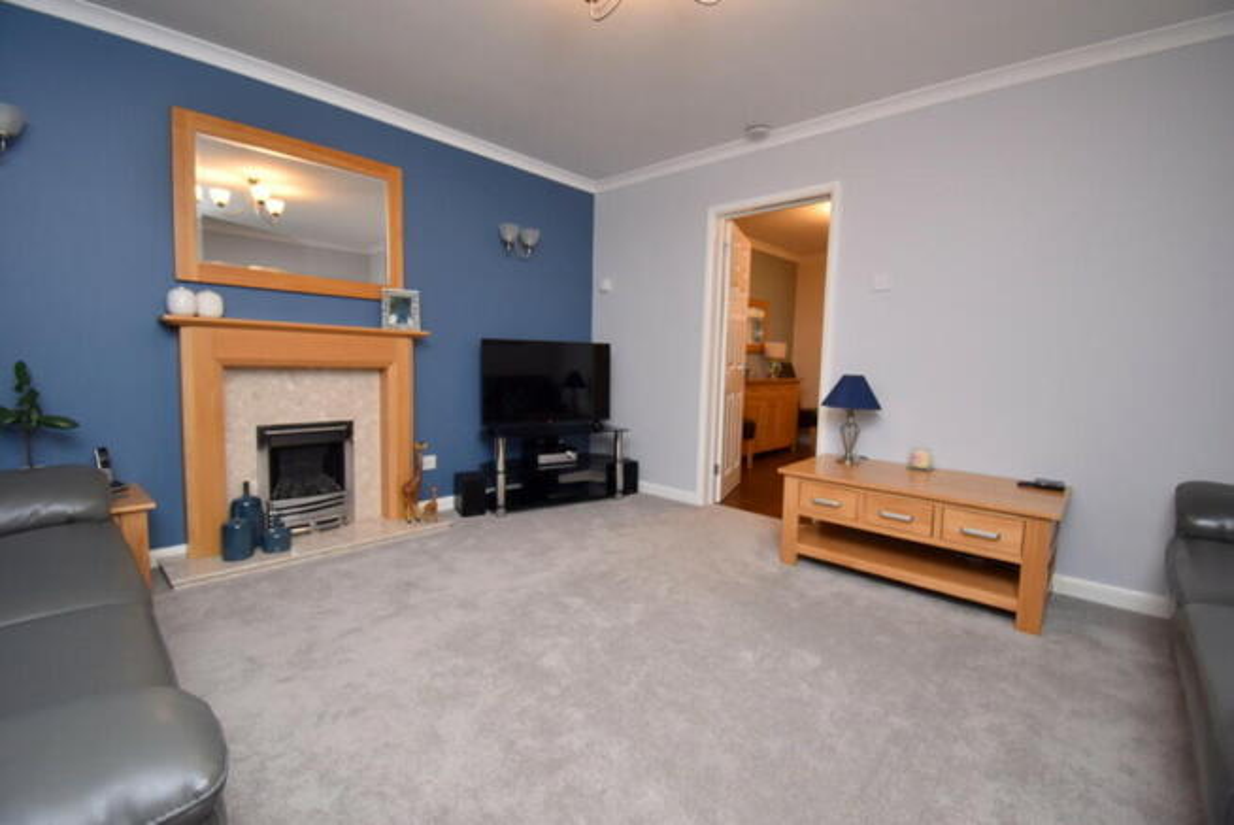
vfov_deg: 77.4
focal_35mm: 15
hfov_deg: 100.4
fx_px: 514
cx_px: 617
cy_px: 412
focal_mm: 10
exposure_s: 1/60
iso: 400
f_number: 4.5
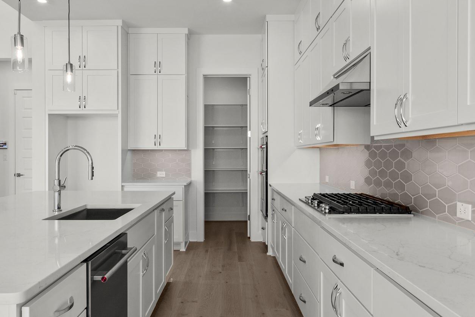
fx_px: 409
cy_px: 160
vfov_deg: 42.4
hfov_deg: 60.2
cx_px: 227
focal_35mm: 31
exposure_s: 1/20
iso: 640
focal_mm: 24
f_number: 11
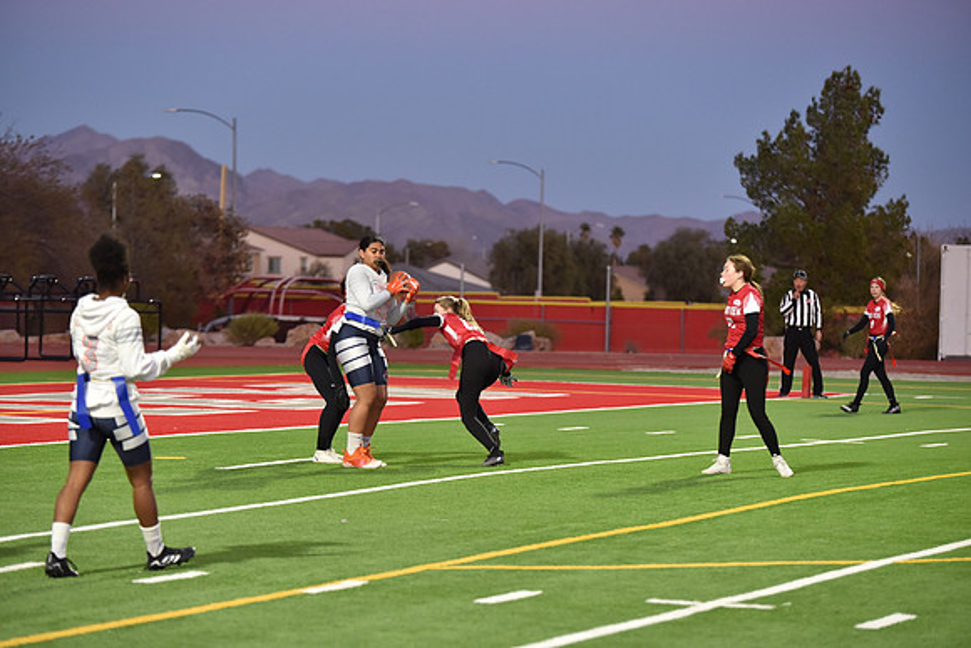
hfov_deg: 15.8
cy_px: 324
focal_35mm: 130
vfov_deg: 10.6
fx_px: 3507
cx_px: 486
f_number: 2.8
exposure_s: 1/500
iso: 2000
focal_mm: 130
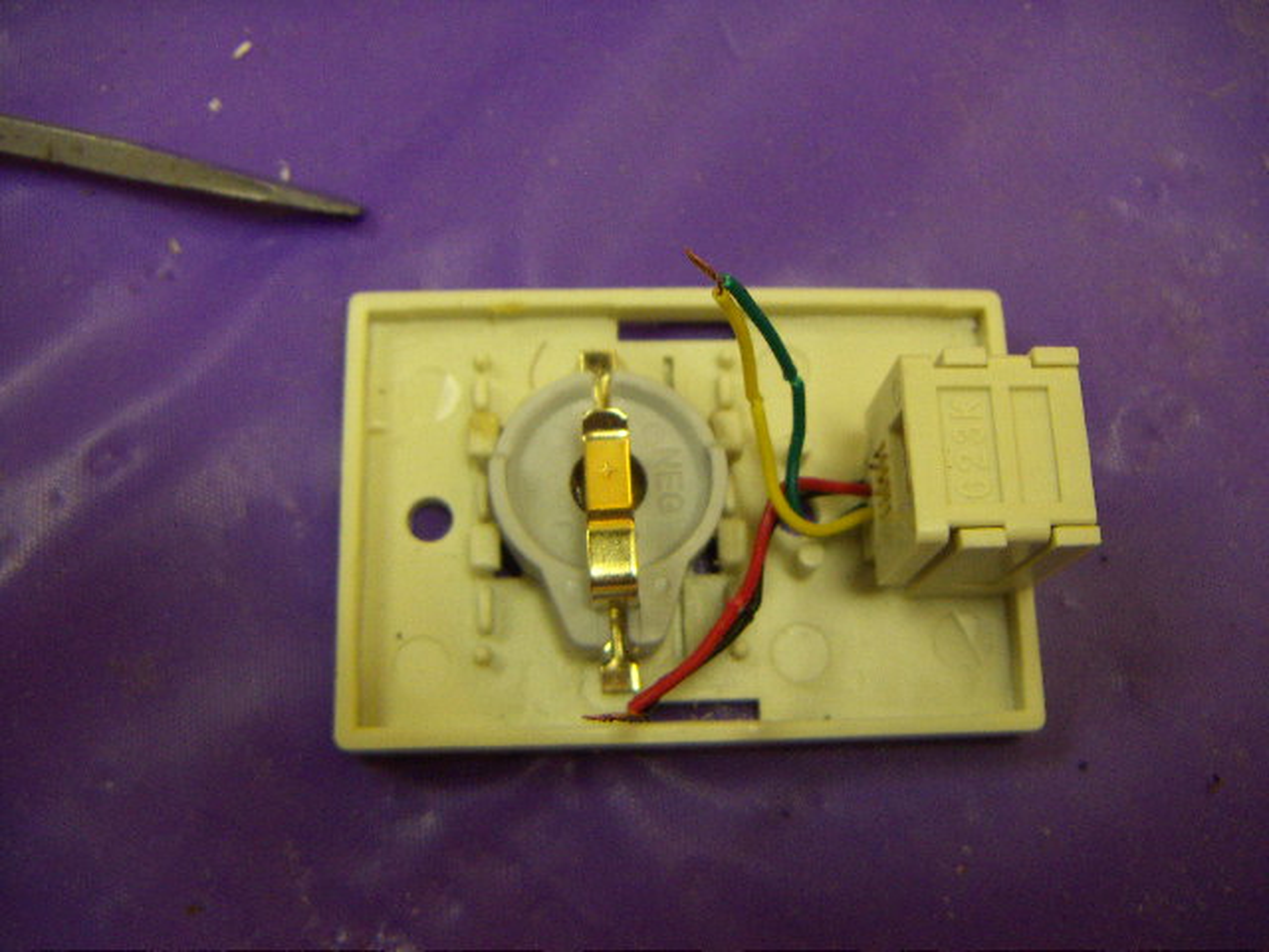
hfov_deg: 51.4
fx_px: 1320
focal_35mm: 36
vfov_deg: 39.7
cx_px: 634
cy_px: 476
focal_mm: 4.7
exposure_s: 1/50
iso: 125
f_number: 2.8
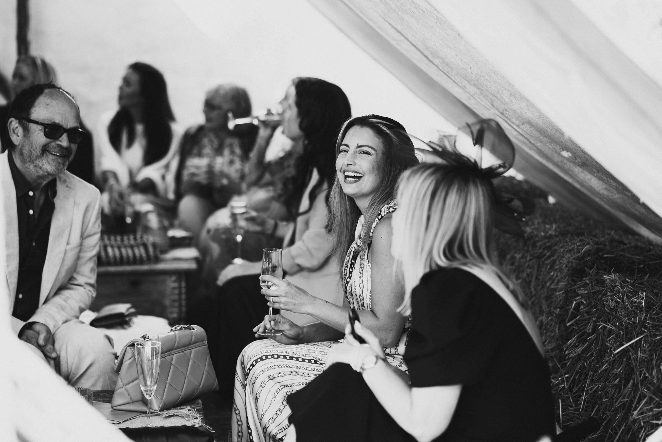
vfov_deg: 16.1
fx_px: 1563
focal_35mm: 85
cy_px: 221
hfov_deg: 23.9
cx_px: 331
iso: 100
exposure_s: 1/400
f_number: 2.2
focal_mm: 85
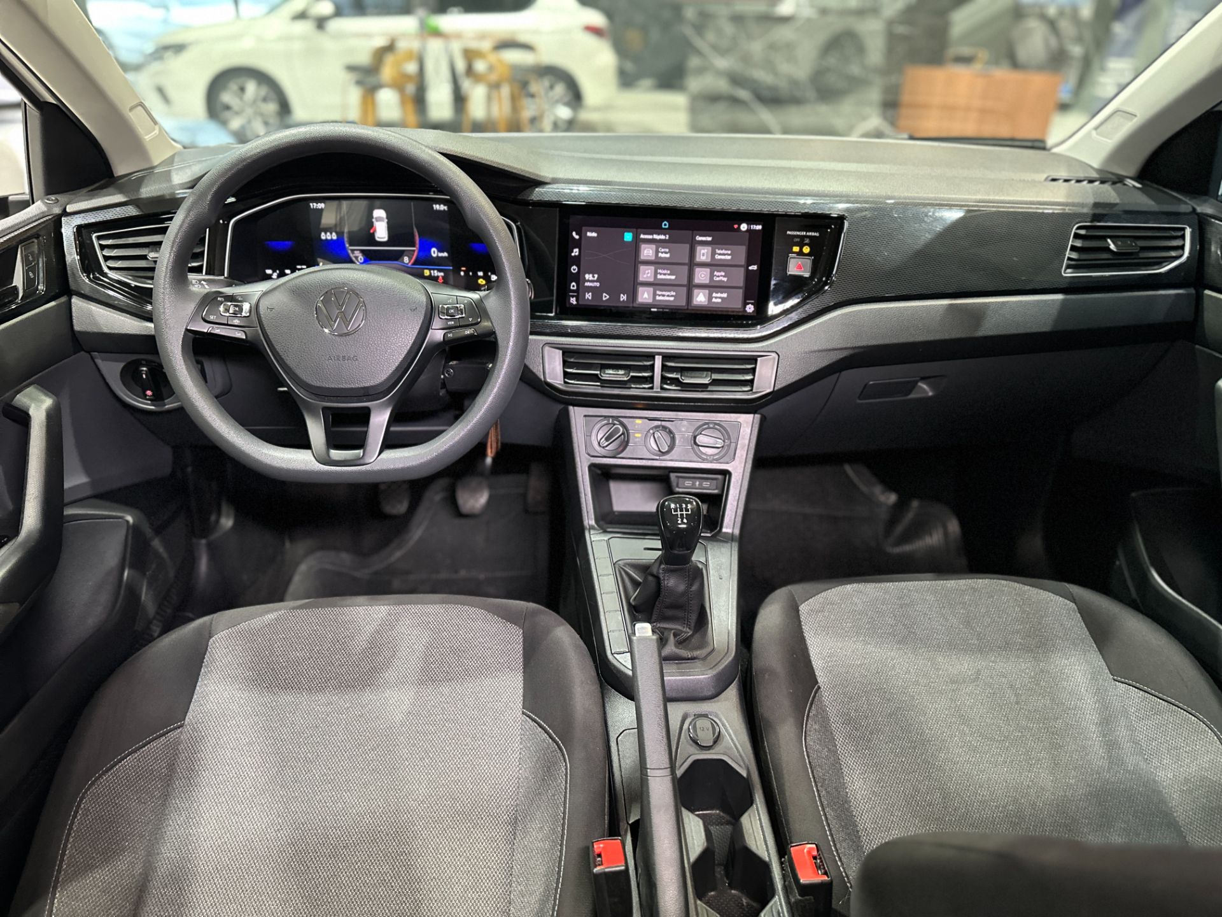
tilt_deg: -28.0
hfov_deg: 71.6
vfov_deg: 56.8
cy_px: 458
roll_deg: -1.5
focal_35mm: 24
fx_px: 847
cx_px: 611
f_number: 1.78
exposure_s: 1/40
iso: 800
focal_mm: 6.86
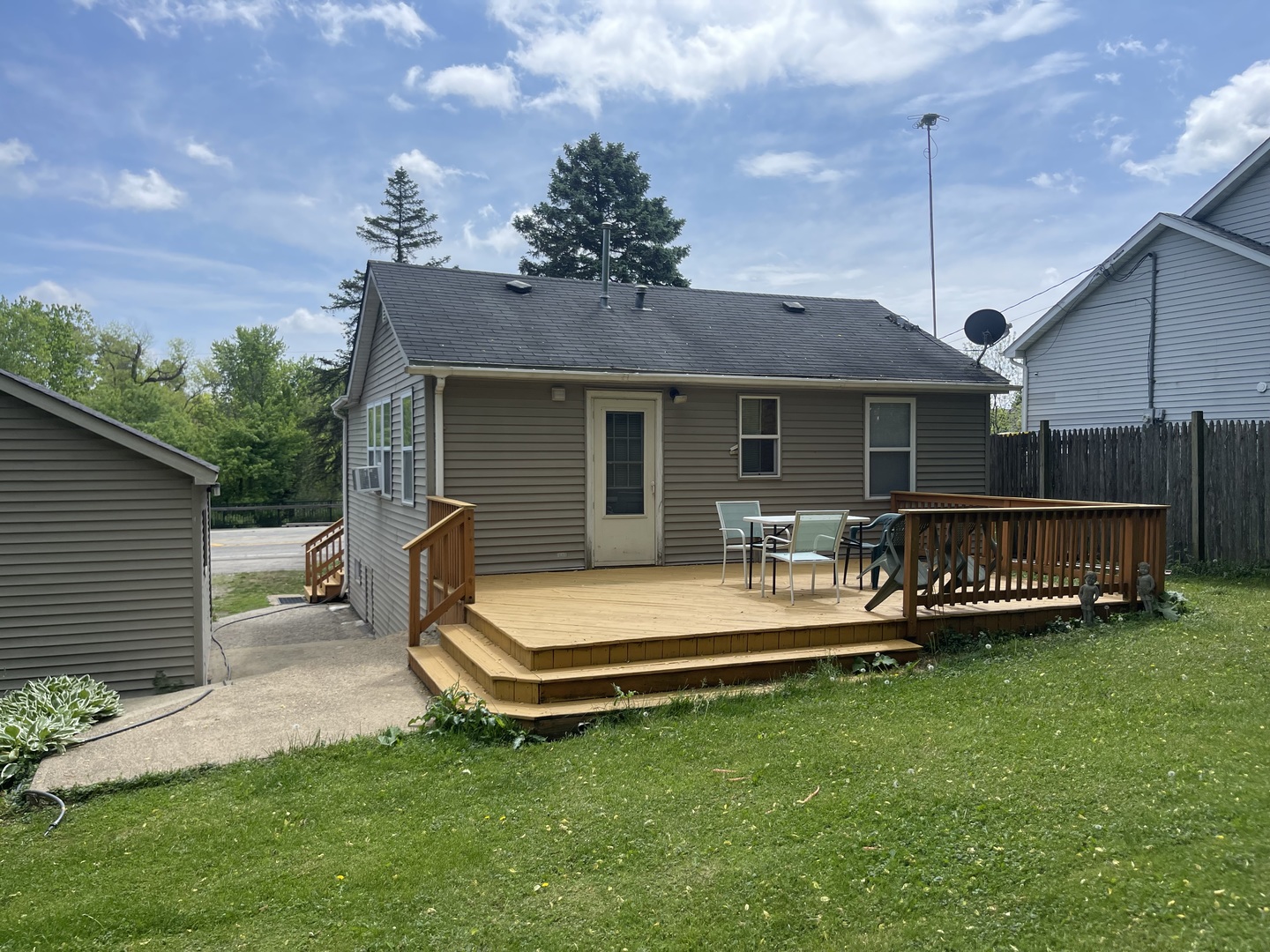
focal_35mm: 26
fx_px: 954
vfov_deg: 53.1
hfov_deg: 67.3
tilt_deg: +0.0
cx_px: 635
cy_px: 476
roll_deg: +0.1
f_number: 1.6
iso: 50
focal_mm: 5.1
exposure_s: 1/5128
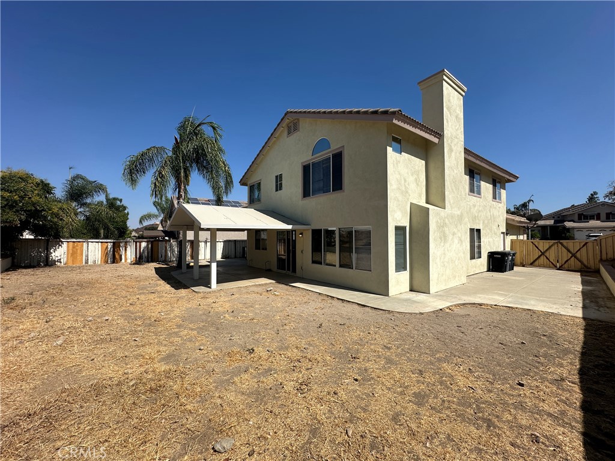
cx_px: 308
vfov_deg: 85.7
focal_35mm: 14
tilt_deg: +2.5
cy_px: 230
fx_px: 249
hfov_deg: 102.1
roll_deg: +0.2
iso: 50
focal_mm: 2.22
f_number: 2.2
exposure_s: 1/3205
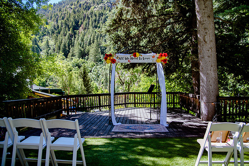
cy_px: 84
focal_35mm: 25
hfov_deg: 71.8
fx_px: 172
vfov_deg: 51.4
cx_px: 127
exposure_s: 1/320
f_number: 4
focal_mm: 24
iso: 250
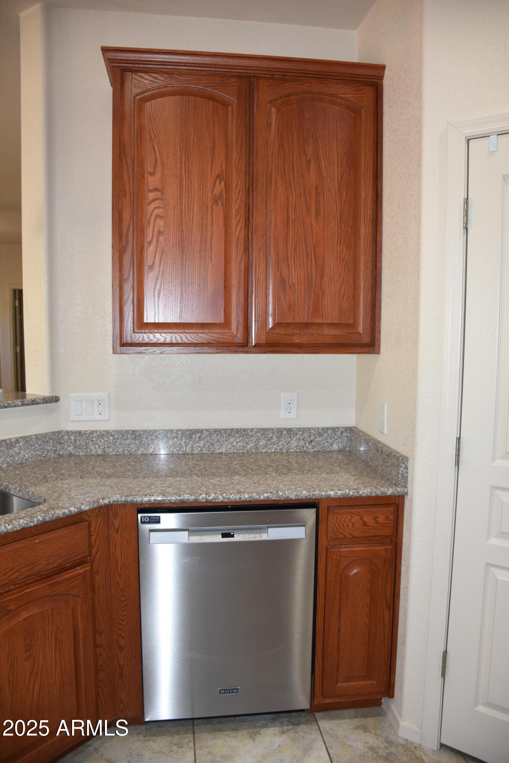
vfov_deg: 67.4
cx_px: 254
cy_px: 382
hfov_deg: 47.9
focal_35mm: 27
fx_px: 573
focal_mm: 18
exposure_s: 1/60
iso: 450
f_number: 4
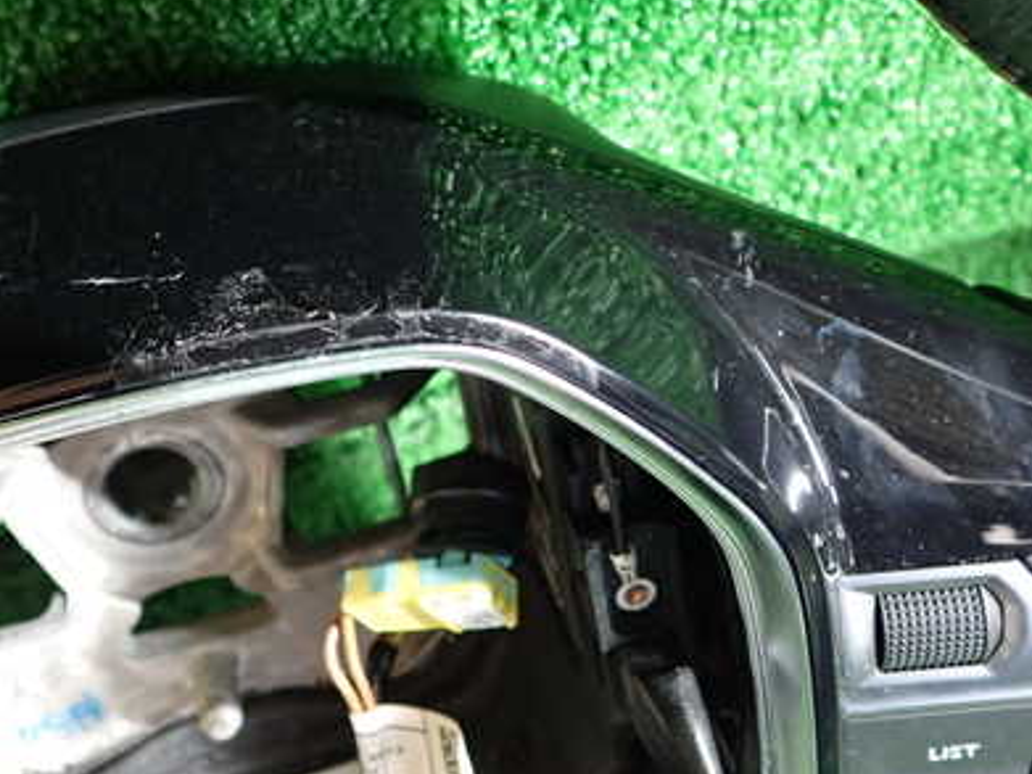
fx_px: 1371
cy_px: 256
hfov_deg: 40.9
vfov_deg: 31.3
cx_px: 367
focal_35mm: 46
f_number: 2.3
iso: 500
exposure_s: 1/30
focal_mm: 5.4
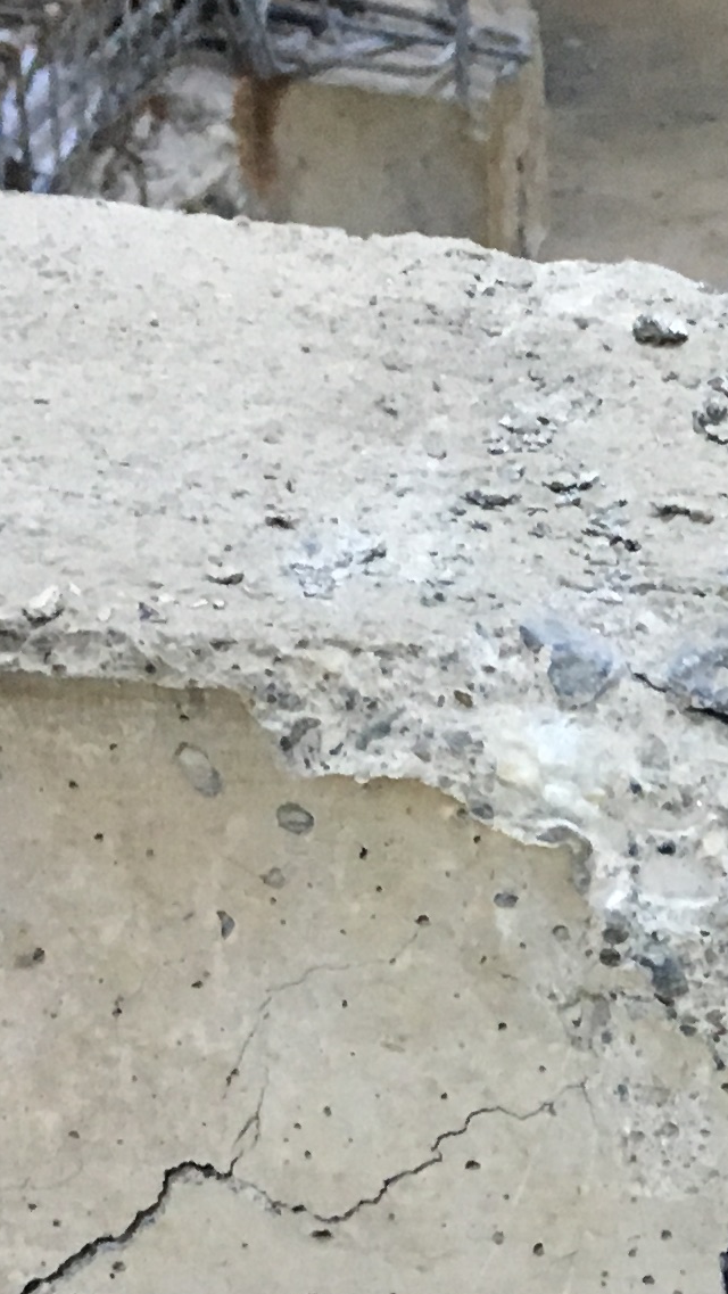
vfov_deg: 18.7
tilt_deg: -30.1
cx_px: 1218
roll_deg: +1.4
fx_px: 3842
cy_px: 1229
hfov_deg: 10.3
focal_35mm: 112
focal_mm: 4.15
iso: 200
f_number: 2.2
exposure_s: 1/33
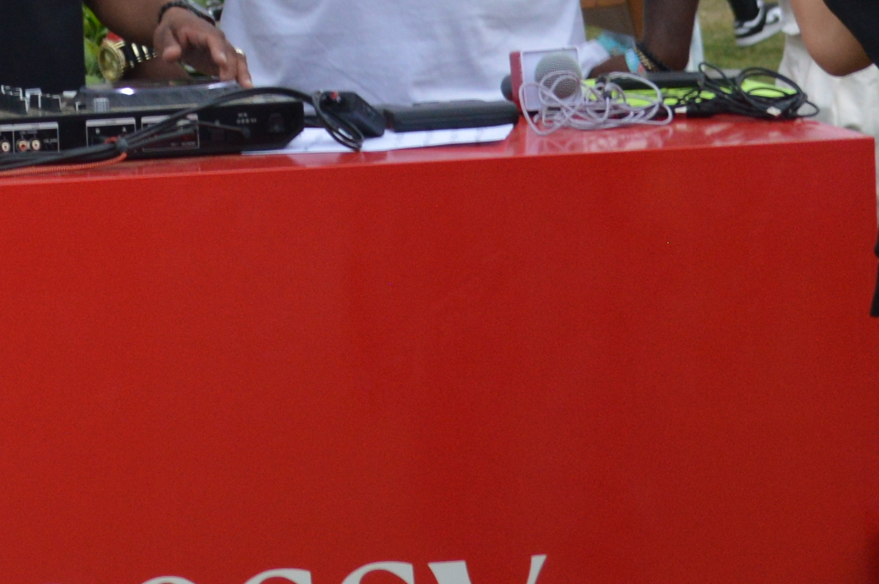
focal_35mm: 220
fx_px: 5369
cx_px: -7
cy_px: -491
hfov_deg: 9.3
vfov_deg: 6.1
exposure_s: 1/125
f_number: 5.3
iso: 400
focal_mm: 35
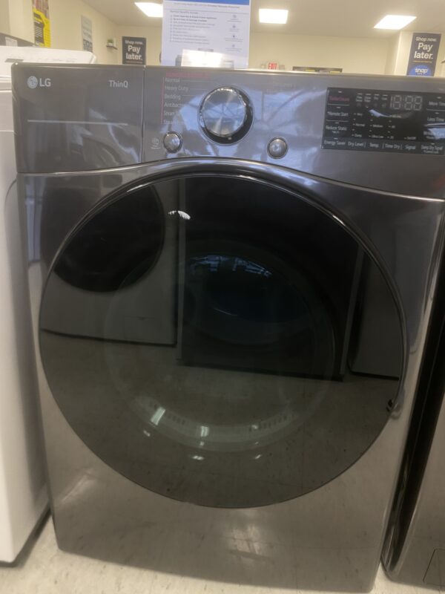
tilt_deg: -18.8
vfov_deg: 67.3
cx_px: 222
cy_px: 297
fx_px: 446
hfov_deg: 53.1
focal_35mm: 26
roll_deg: -3.9
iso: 200
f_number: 1.8
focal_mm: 4.25
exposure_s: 1/43
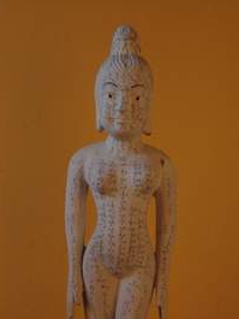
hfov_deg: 24.0
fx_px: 561
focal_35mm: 61
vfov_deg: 31.2
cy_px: 235
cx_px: 129
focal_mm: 28.13
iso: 1600
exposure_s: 1/90
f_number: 5.6
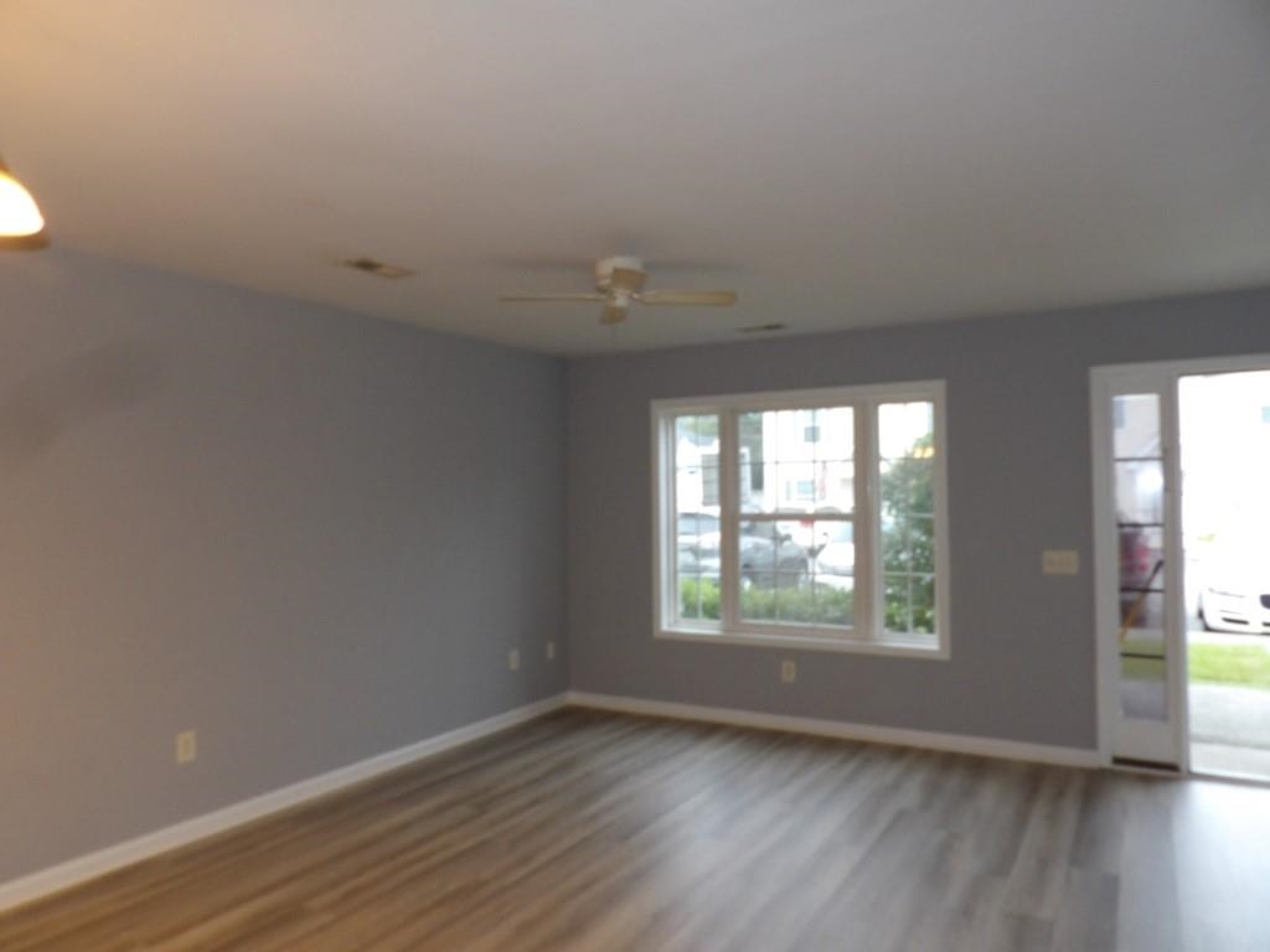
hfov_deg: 71.6
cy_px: 476
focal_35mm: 24
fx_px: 881
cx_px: 635
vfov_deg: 56.8
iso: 200
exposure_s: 1/33
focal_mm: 4.3
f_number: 3.2
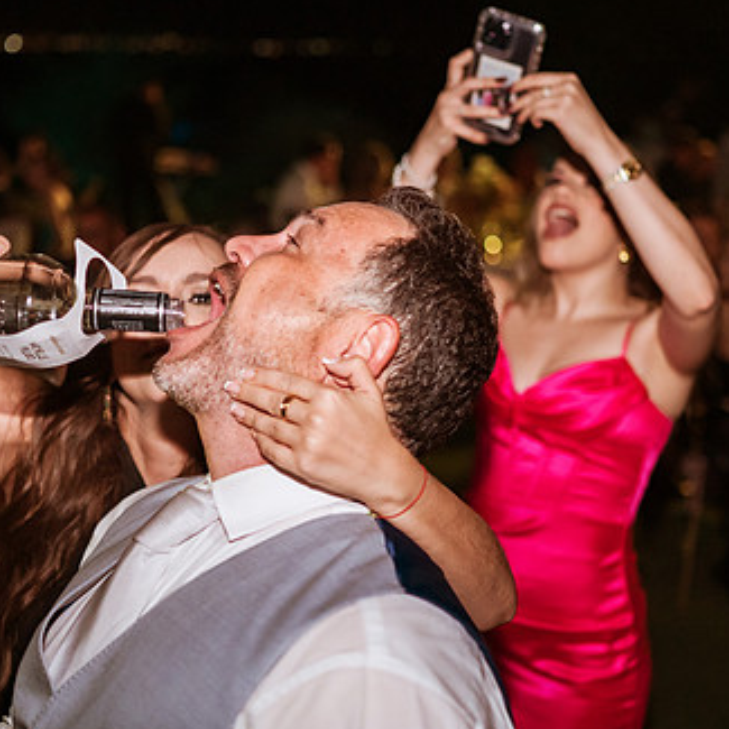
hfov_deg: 32.2
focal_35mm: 53
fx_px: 1263
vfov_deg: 32.2
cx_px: 352
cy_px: 316
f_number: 1.8
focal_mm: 35
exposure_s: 1/1000
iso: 3200
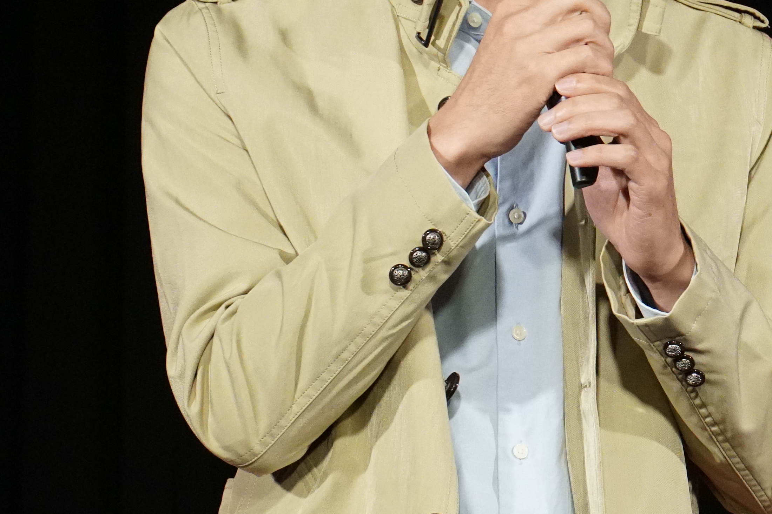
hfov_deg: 4.7
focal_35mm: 442
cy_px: 70
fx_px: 9478
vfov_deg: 3.1
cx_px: 851
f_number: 5.6
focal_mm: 108
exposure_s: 1/80
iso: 3200
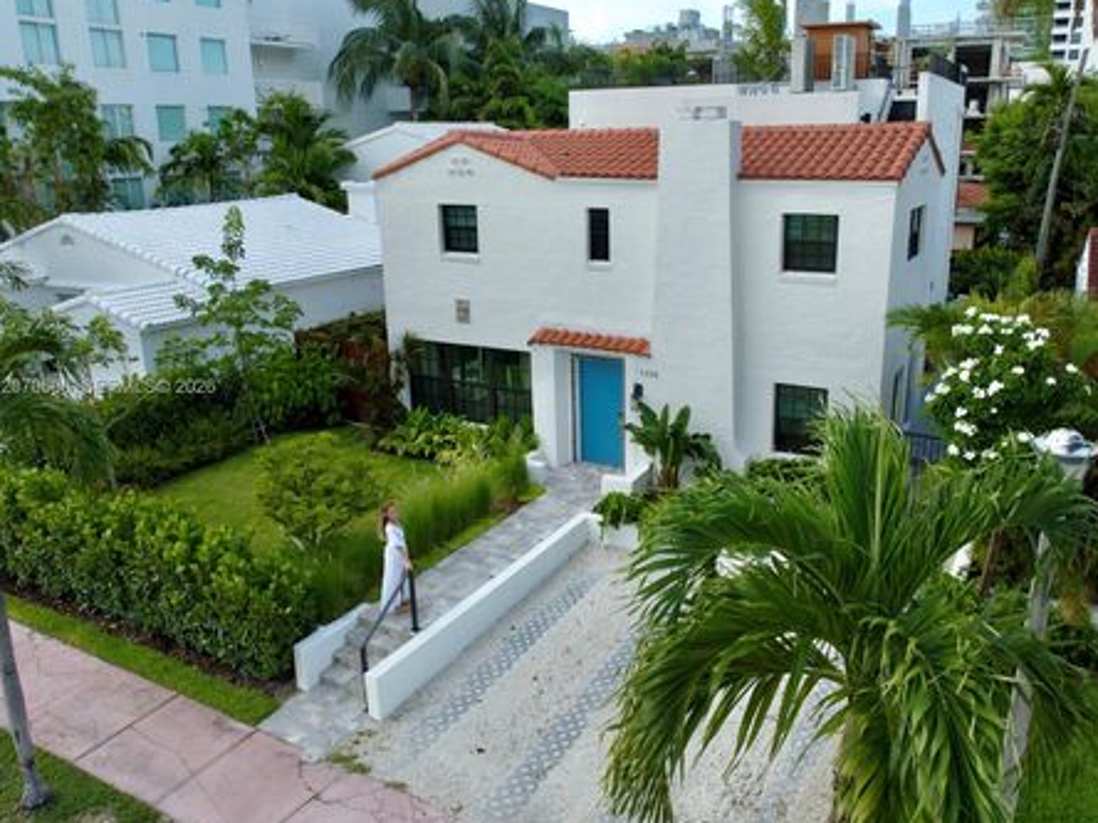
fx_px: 856
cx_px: 594
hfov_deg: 65.2
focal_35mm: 27
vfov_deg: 51.3
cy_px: 388
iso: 150
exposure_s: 1/1000
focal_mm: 12.29
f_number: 2.8
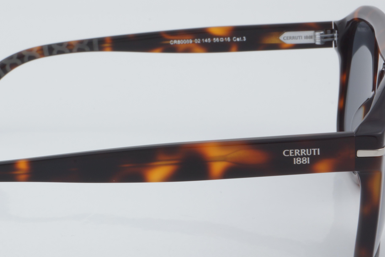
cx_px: 95
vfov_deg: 11.1
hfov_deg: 16.6
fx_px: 1315
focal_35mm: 123
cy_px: 144
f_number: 32
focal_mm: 50
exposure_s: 1/3
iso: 100
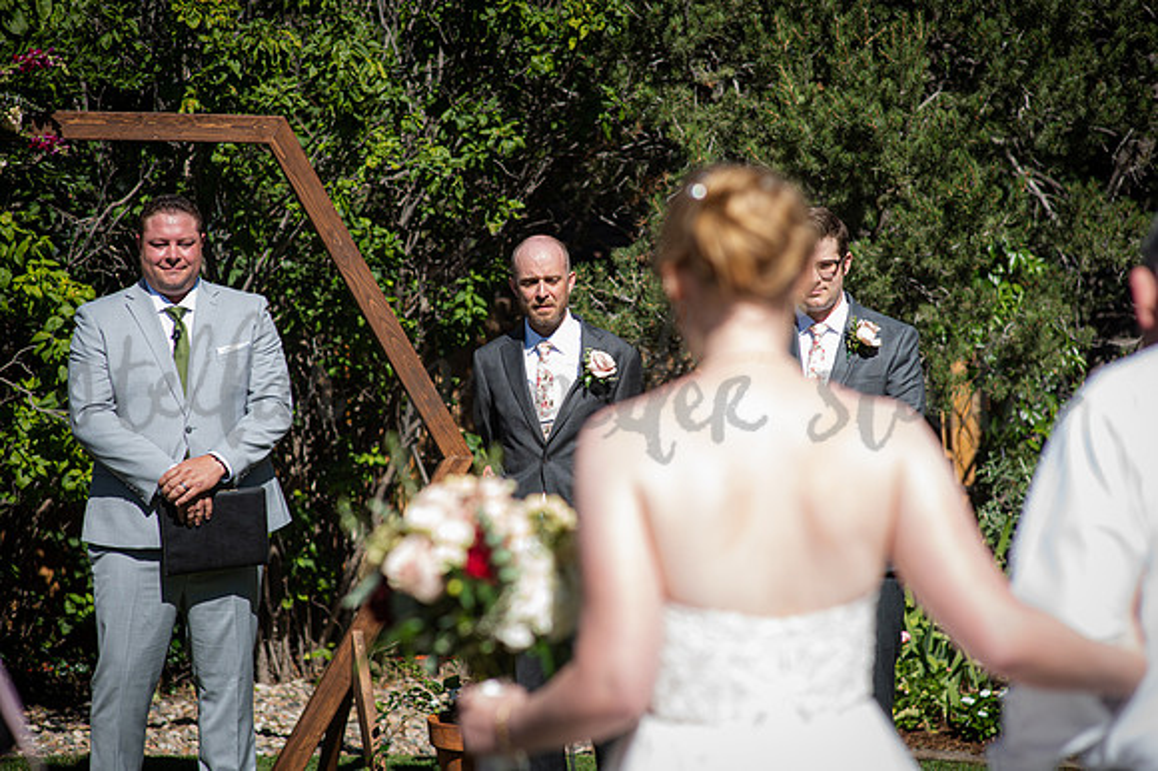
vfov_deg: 16.1
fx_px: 2733
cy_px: 386
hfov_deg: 23.9
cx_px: 579
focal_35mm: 85
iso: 200
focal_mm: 85
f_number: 3.2
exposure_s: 1/1600
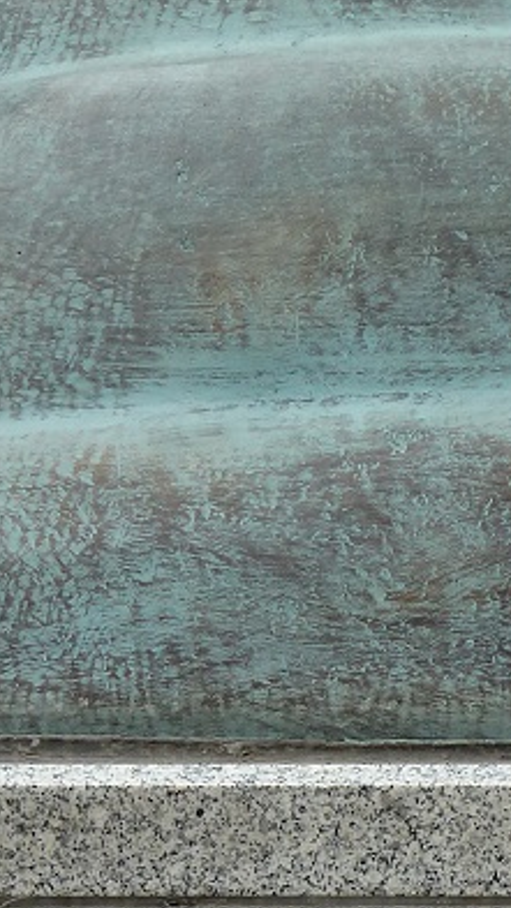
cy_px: 878
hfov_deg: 8.4
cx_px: 414
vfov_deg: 14.7
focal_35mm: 144
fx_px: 3469
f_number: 3.8
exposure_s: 1/200
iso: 80
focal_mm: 8.5
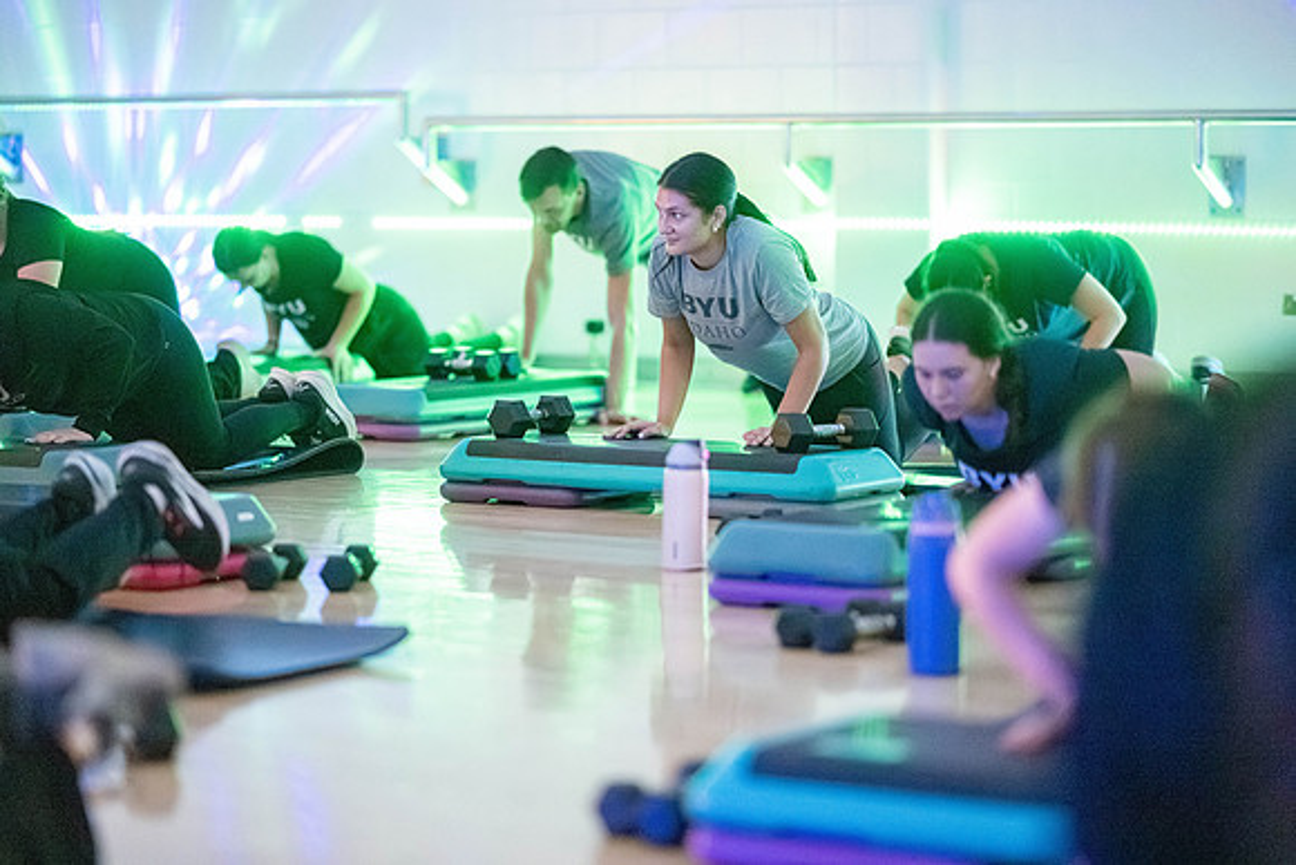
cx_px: 648
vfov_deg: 13.0
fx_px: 3781
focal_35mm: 105
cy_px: 432
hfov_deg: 19.5
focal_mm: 105
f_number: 1.4
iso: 12800
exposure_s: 1/125
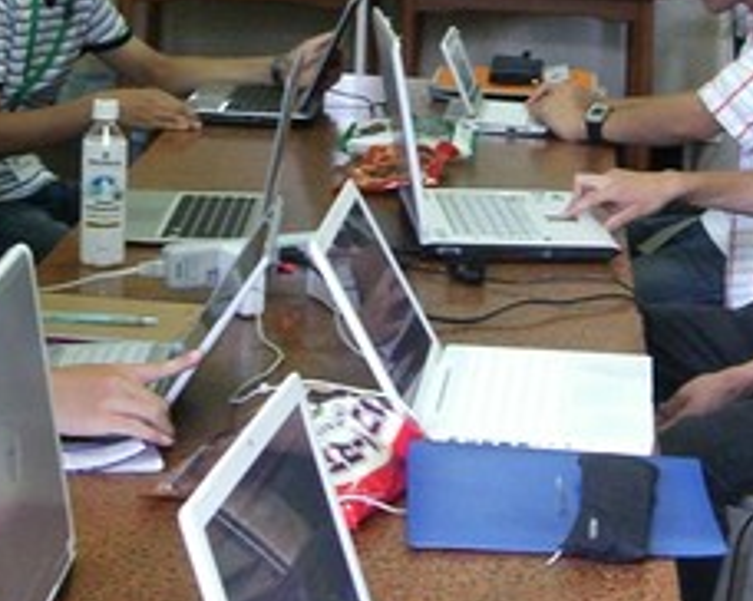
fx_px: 2449
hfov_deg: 17.4
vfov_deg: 14.0
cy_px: 195
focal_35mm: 110
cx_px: 479
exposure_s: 1/80
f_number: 3.6
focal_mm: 11.8
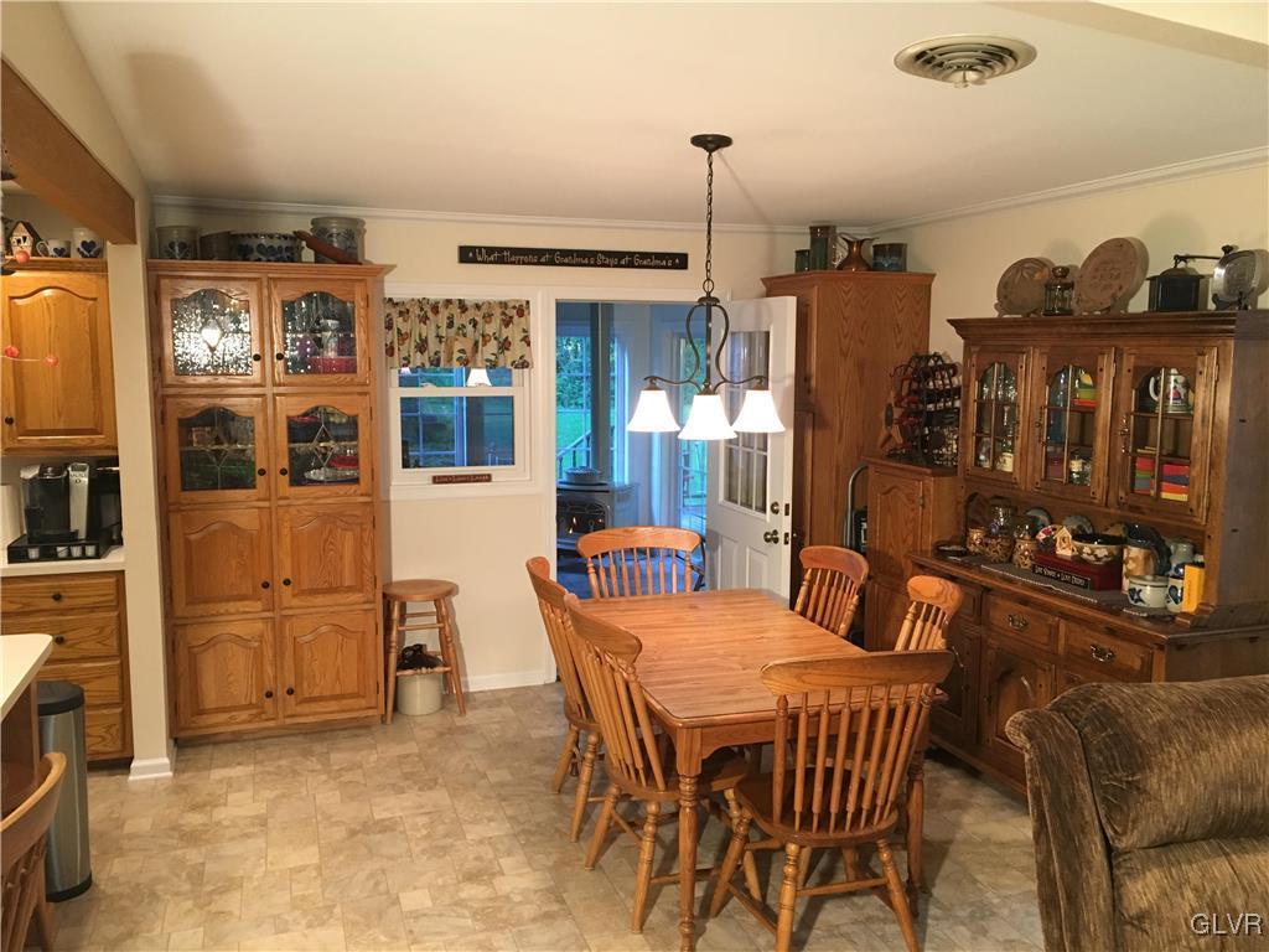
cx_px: 634
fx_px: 1063
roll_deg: -0.1
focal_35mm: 29
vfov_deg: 48.2
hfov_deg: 61.7
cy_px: 476
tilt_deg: -6.0
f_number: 2.2
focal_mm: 4.15
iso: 125
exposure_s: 1/30
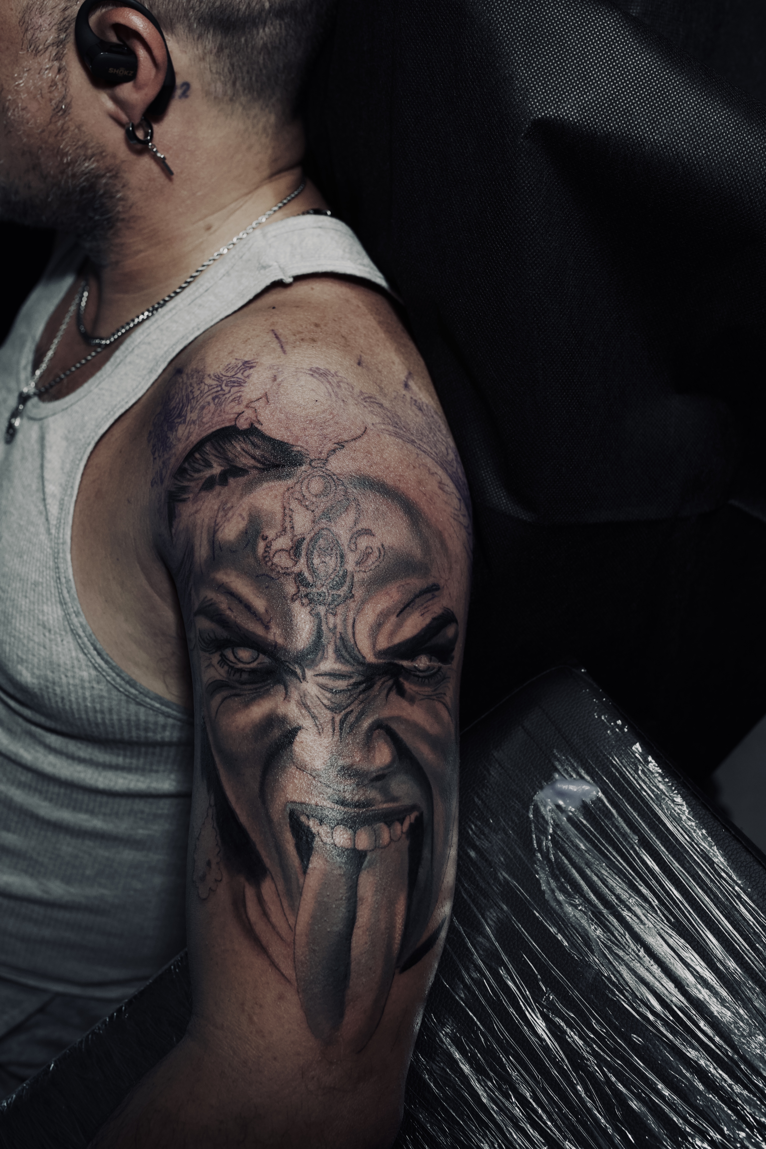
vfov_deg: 54.4
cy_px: 574
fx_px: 1117
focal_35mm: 35
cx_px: 383
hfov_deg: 37.9
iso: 2000
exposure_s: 1/40
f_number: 5
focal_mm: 35
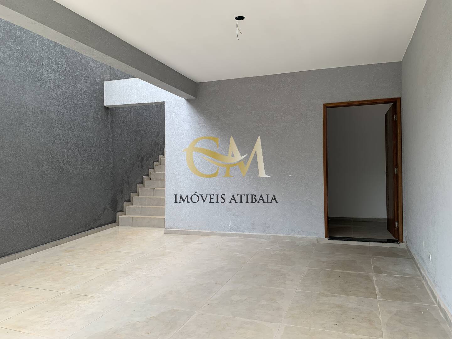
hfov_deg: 67.3
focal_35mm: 26
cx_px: 226
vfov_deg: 53.1
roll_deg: -0.3
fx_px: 339
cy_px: 170
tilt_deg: +0.4
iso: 25
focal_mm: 4.25
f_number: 1.8
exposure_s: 1/122
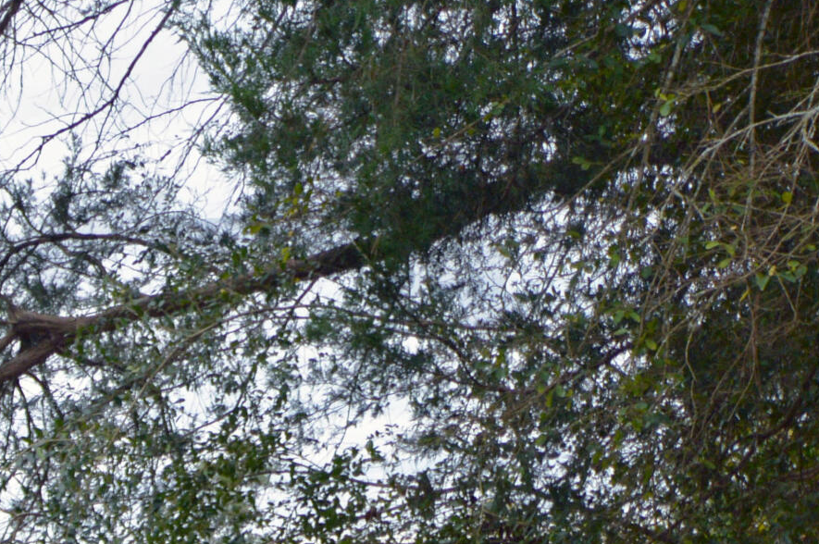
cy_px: 723
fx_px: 2772
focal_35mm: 122
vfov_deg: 10.9
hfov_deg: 15.0
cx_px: -565
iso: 125
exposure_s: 1/125
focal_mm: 24
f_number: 4.5
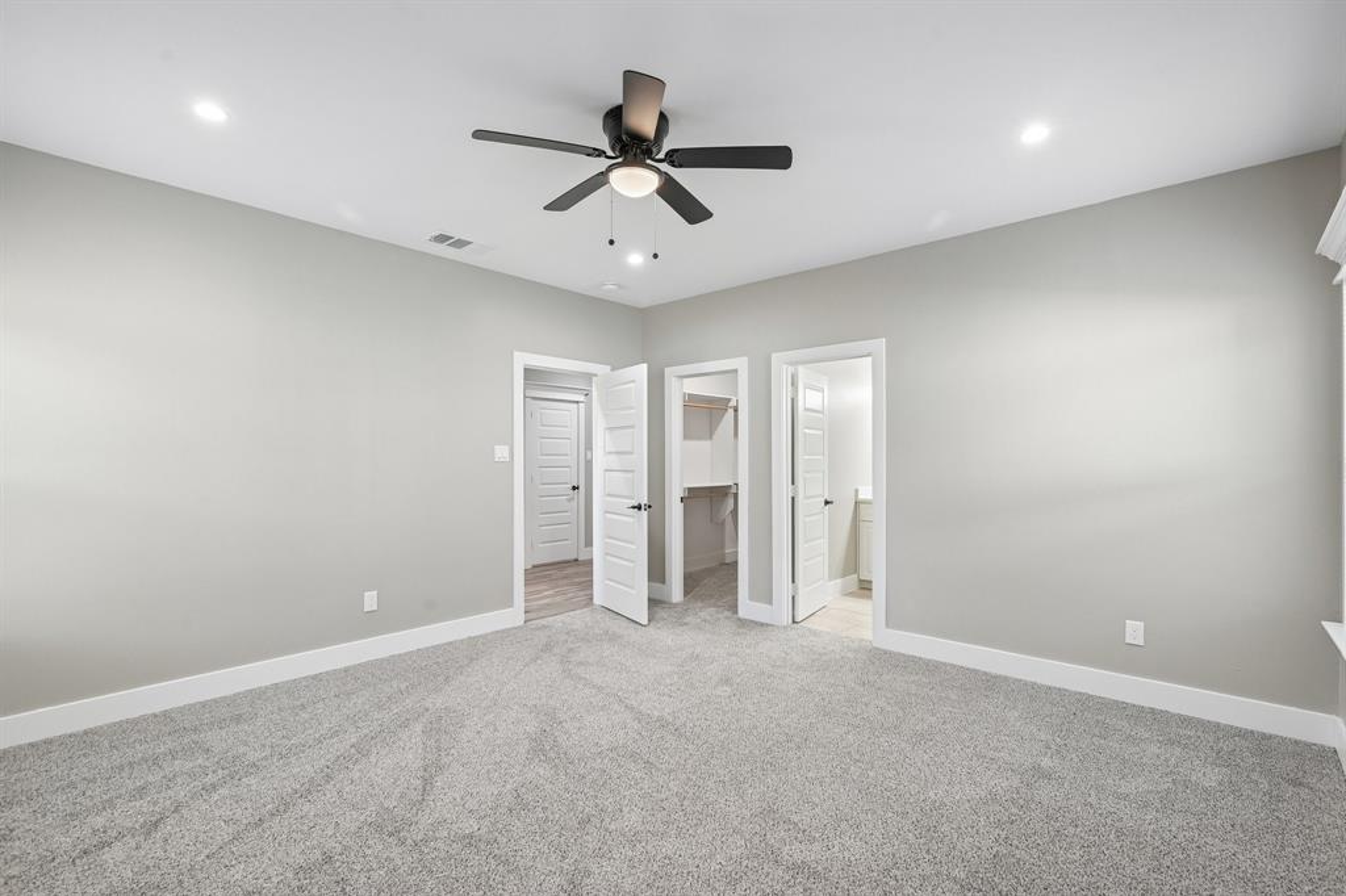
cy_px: 448
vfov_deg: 73.7
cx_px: 673
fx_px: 598
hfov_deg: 96.8
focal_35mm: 16
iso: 400
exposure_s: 1/15
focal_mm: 16
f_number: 8
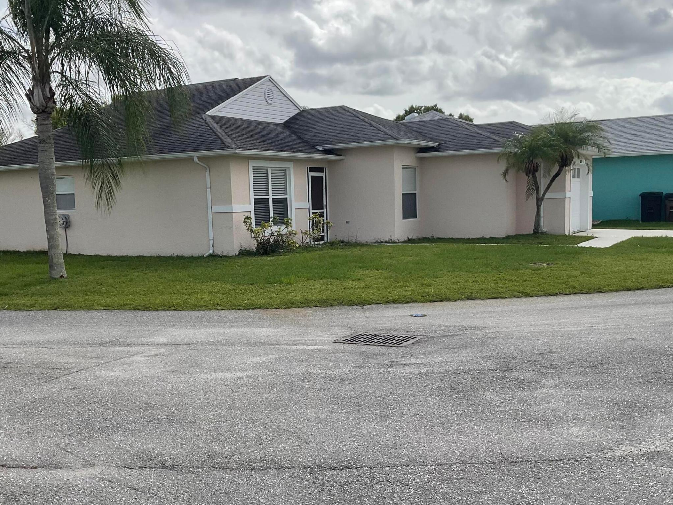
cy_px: 293
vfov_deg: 35.1
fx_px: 797
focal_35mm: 41
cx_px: 300
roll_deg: +1.9
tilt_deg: -7.1
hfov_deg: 45.7
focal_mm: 3
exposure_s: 1/2667
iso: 16
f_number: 1.8
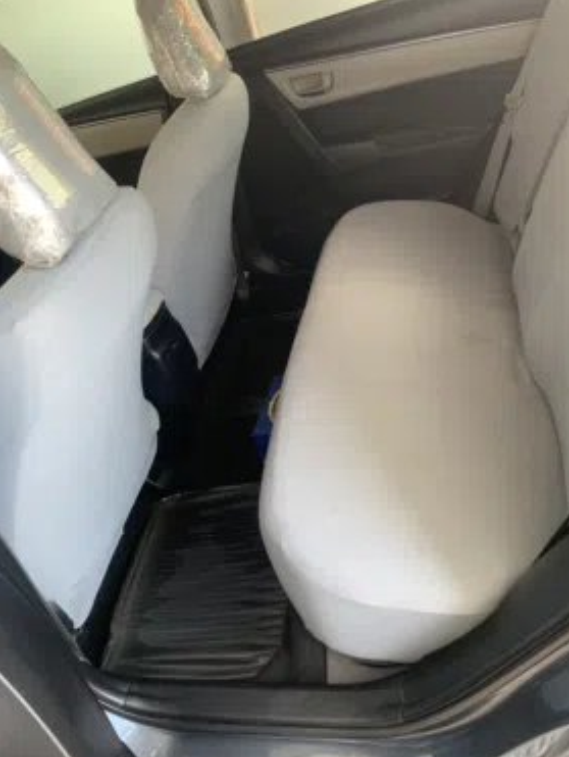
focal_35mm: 28
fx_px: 613
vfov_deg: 63.3
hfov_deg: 49.8
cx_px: 302
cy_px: 404
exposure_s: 1/60
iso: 125
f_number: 1.8
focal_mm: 4.25
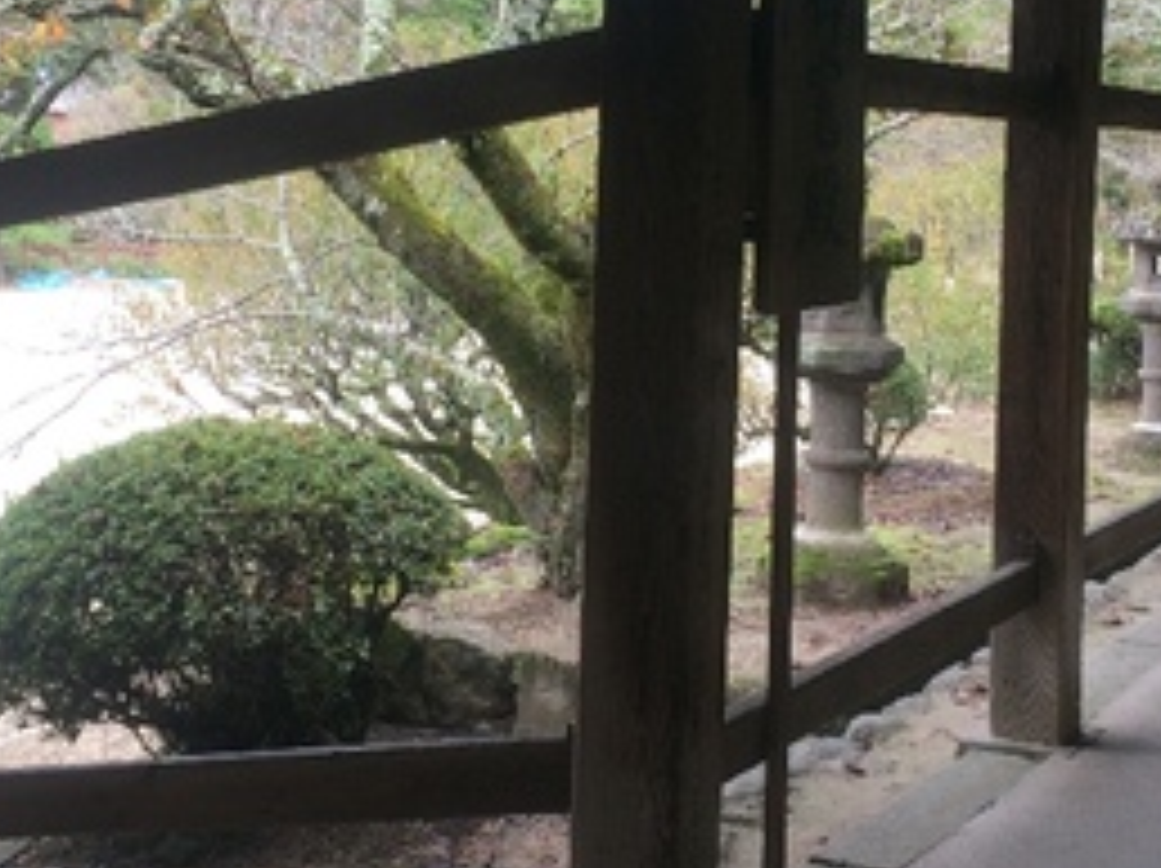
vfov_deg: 22.9
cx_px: 621
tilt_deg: -1.3
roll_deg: -1.5
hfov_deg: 30.7
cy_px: 180
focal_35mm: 63
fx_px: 2111
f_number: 2.2
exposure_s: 1/150
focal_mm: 4.15
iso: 32
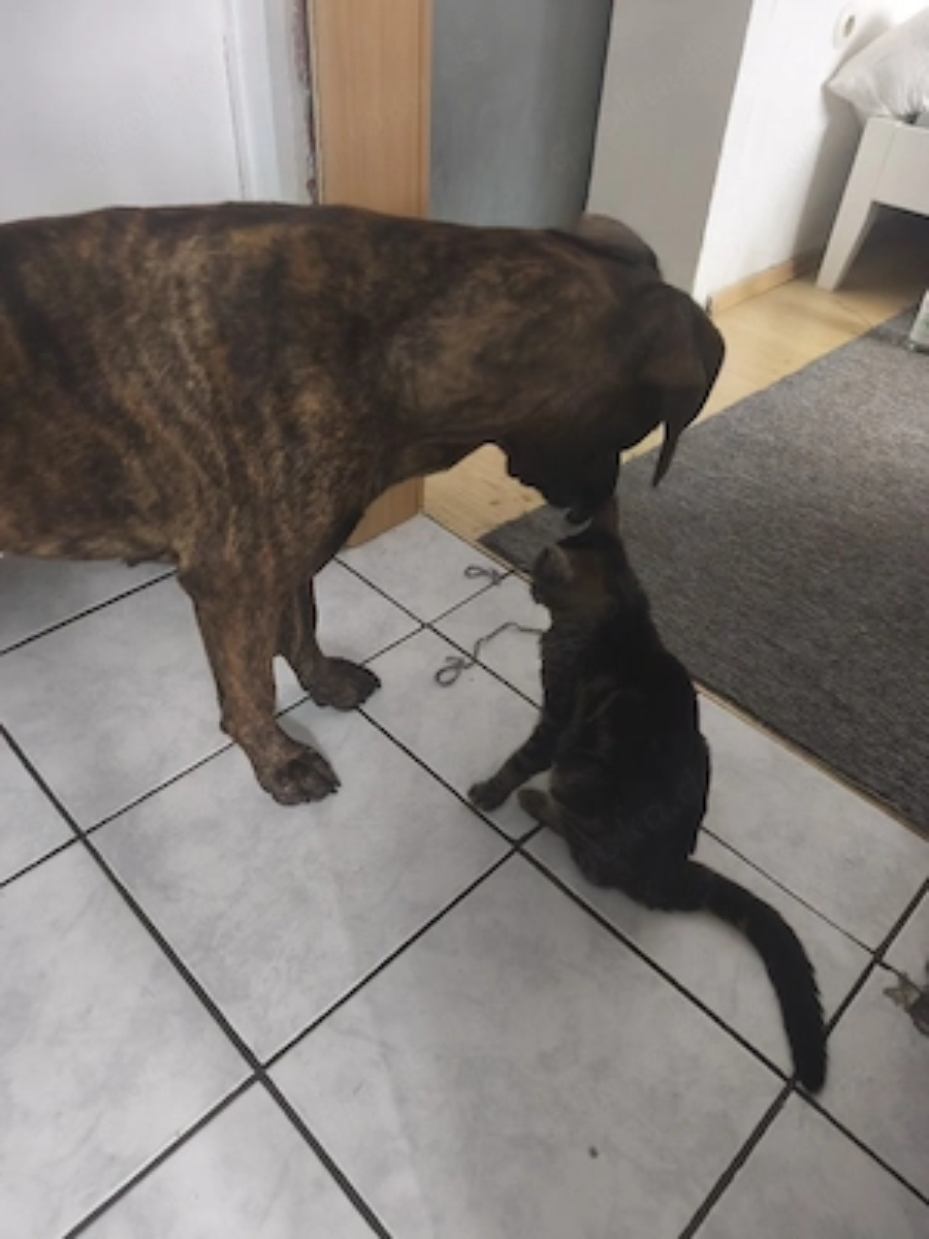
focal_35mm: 23
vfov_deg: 73.9
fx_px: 823
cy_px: 620
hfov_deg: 58.9
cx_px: 464
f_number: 1.65
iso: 1250
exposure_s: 1/33.3
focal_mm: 6.18
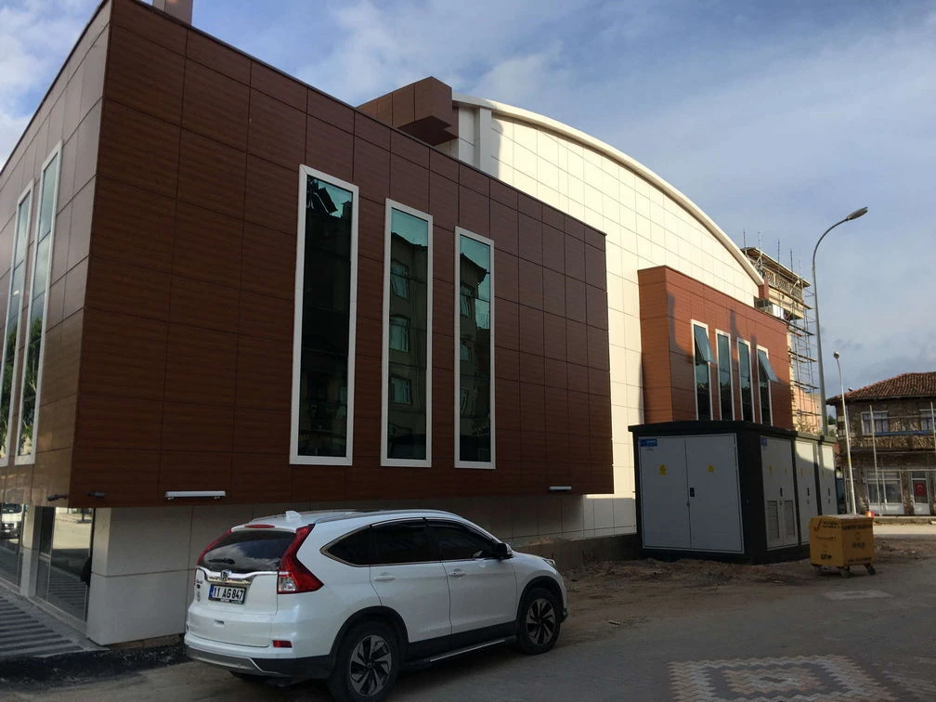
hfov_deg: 61.7
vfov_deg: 48.2
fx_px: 784
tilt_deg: +11.6
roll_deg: +1.3
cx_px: 468
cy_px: 351
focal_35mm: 29
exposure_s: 1/1399
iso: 25
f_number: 2.2
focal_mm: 4.15
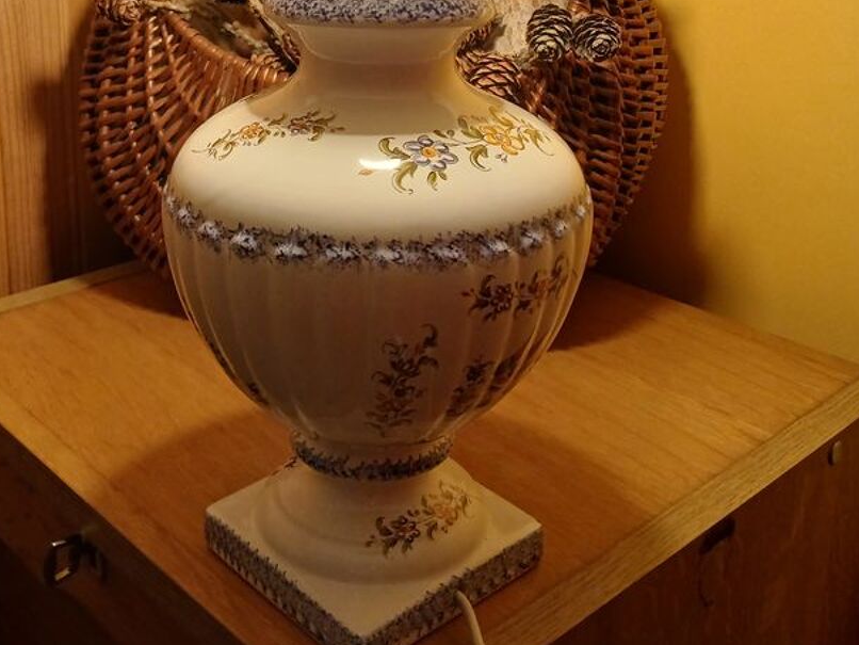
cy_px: 89
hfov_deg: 43.6
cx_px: 338
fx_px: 1067
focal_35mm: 43
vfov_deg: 32.3
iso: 200
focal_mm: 3.98
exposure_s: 1/50
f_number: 1.8
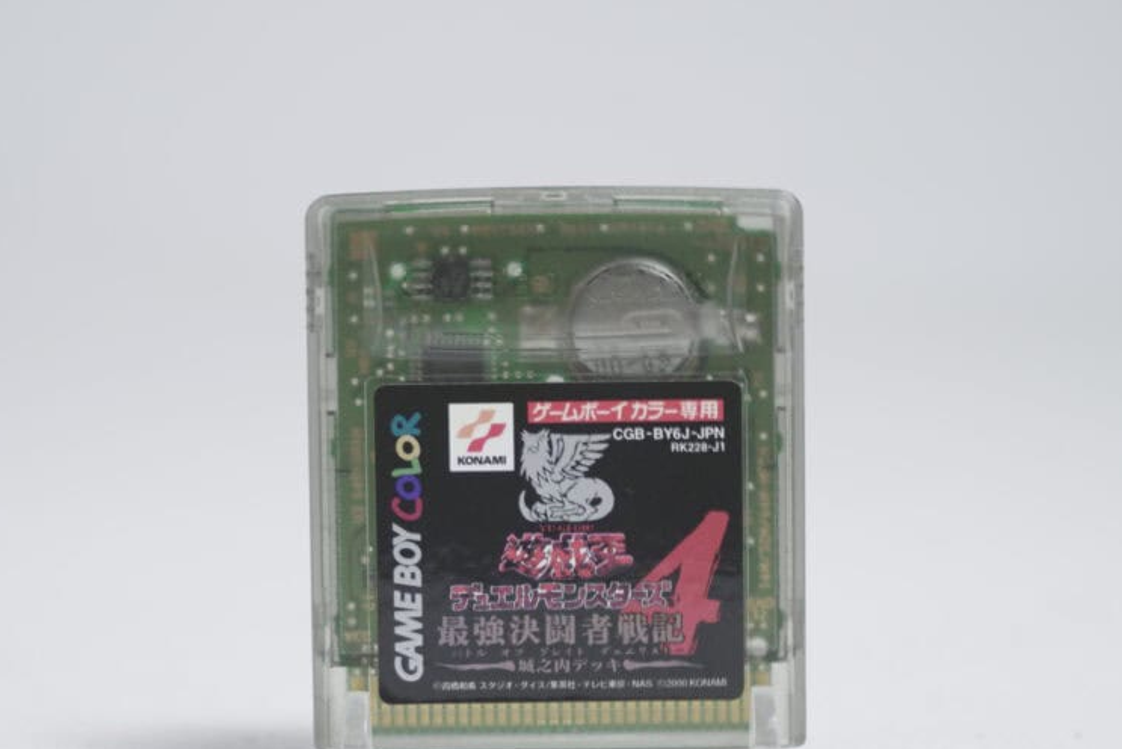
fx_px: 3523
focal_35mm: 113
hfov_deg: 18.1
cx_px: 551
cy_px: 455
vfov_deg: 12.1
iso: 100
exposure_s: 1/5
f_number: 5.6
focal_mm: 70
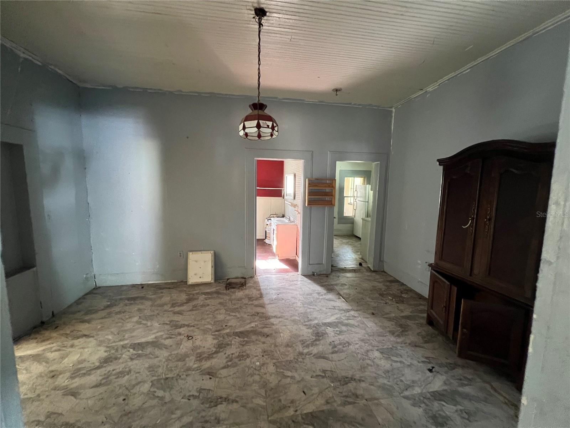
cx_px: 285
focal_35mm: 13
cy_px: 214
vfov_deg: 89.9
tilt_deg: -7.4
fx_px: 214
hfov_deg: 106.2
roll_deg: -1.7
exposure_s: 1/60
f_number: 1.8
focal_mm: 1.57
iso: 640
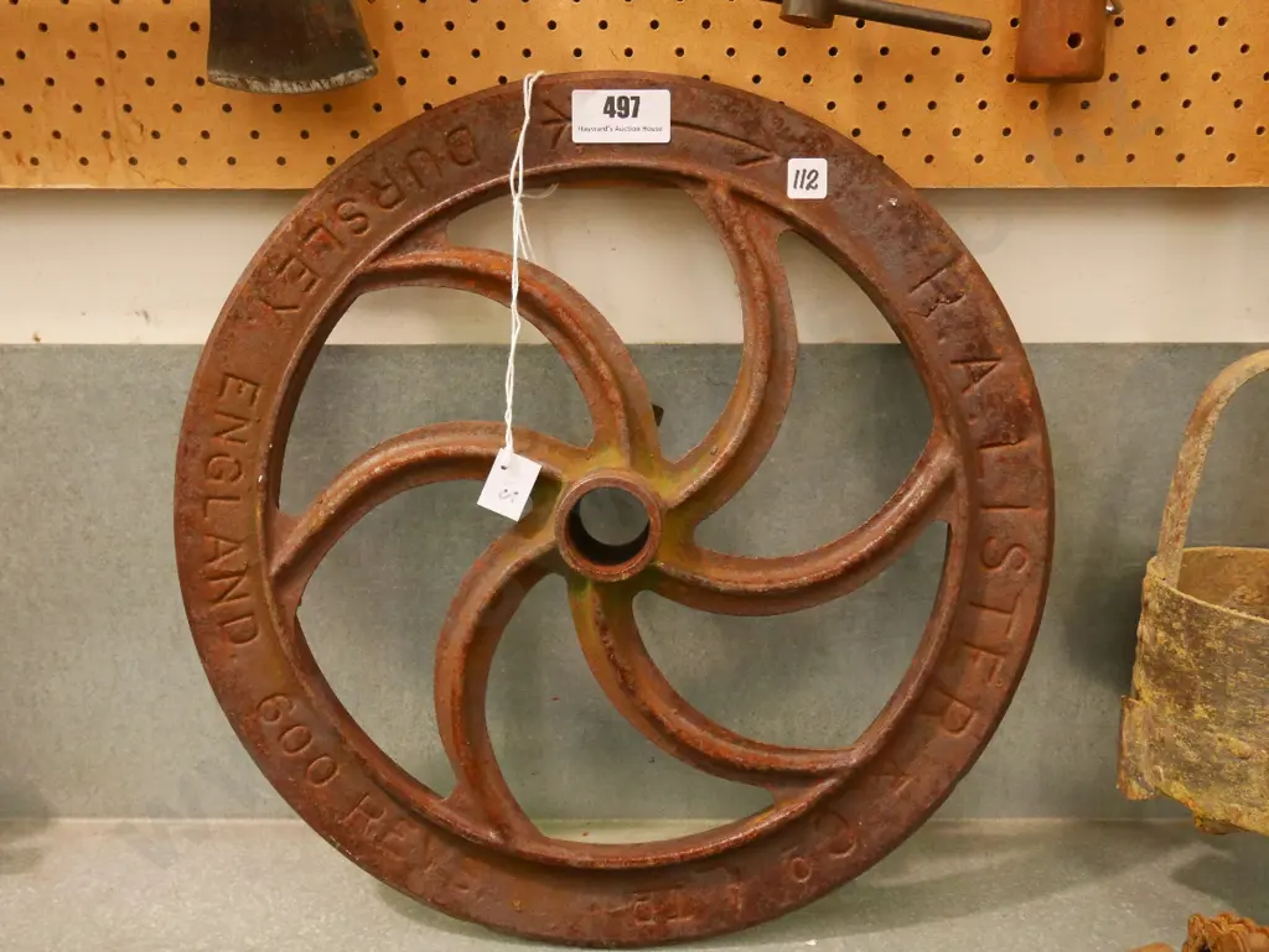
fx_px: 1174
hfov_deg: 56.8
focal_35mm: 32
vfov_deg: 44.2
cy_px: 476
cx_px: 634
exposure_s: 1/100
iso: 3200
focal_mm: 16
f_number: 4
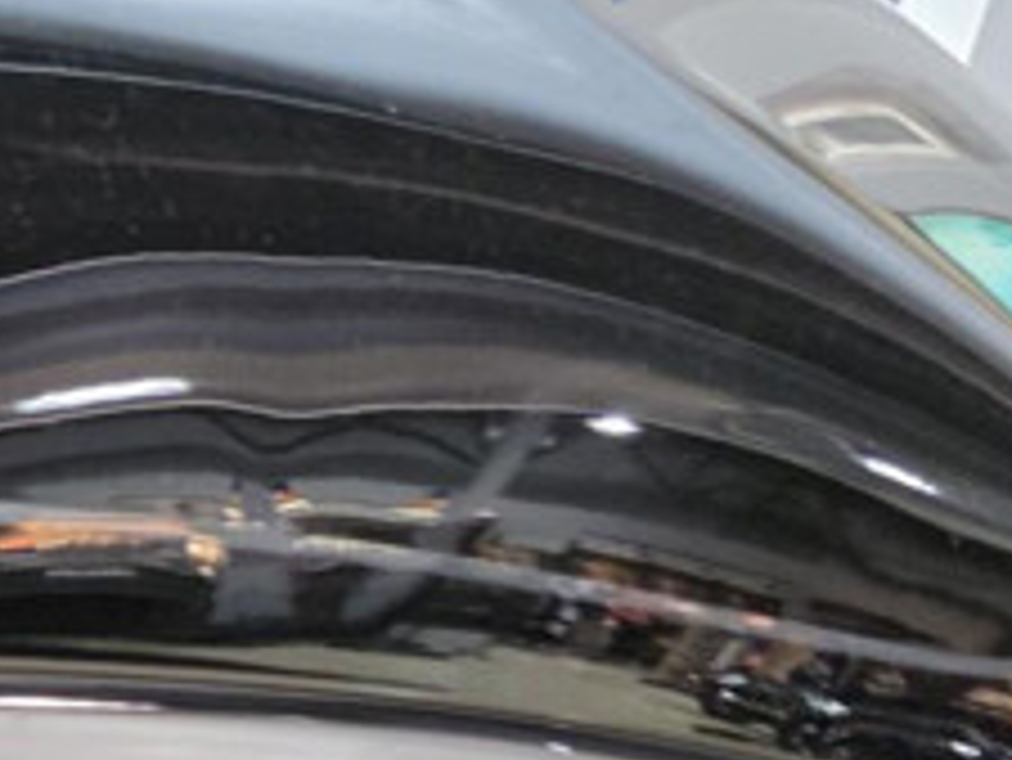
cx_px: -1019
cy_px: 1547
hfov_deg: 14.8
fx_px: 3188
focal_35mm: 109
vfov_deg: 12.0
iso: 2000
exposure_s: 1/60
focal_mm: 6.3
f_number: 1.7
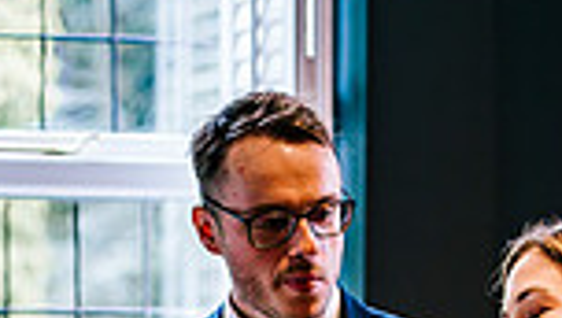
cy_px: 601
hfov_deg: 15.0
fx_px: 2104
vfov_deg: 8.3
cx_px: 44
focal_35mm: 141
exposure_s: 1/250
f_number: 1.4
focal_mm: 35
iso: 250
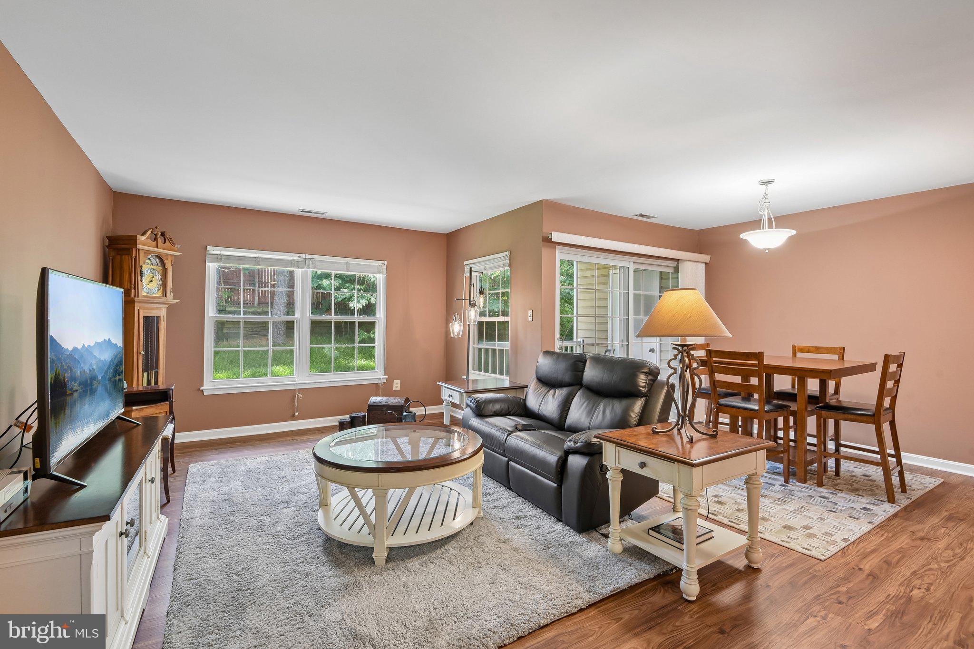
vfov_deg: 73.7
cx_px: 487
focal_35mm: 16
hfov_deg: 96.7
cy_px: 324
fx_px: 433
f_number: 8
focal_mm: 16
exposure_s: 1/6
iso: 400
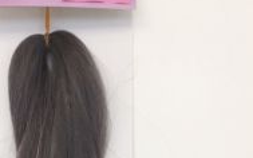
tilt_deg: -5.3
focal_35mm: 65
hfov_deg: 31.0
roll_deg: +0.0
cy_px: 237
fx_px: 448
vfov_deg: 17.9
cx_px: 62
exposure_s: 1/17
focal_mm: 4.15
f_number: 2.2
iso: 40
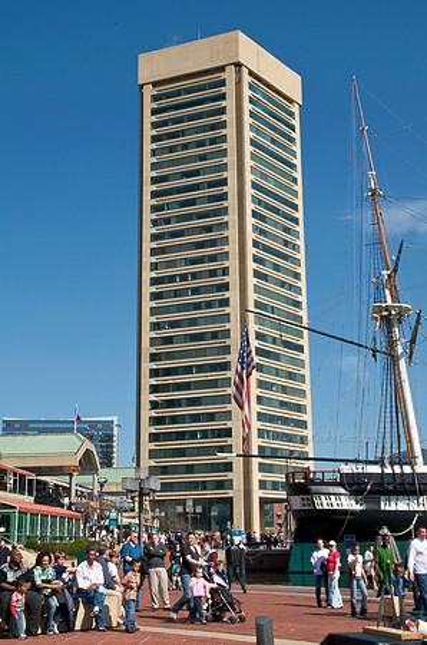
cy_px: 322
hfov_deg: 28.8
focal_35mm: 46
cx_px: 214
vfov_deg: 42.4
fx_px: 831
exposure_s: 1/90
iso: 400
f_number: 27
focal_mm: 31
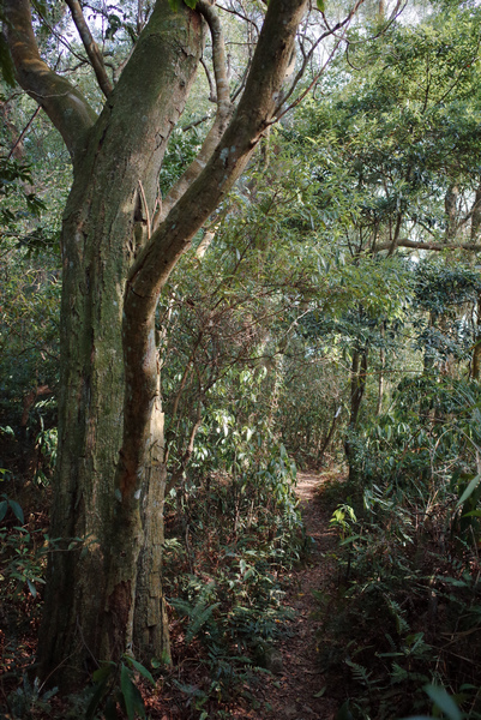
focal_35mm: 28
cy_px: 360
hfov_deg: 46.5
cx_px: 240
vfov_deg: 65.4
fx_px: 560
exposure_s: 1/640
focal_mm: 18.3
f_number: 3.5
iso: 1600
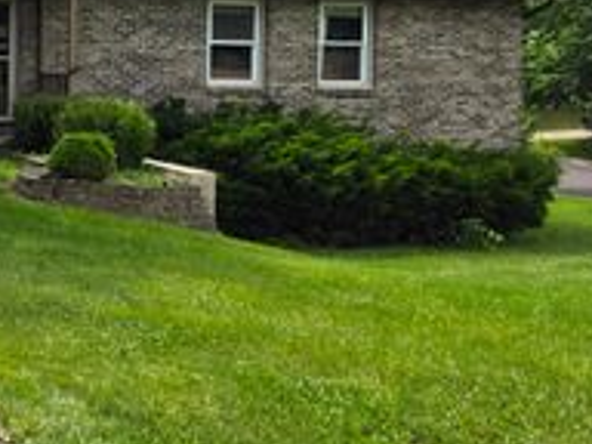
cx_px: -151
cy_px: 66
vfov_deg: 23.9
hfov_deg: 27.5
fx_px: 1026
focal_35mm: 60
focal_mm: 6.5
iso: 40
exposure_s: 1/7939
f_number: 1.4
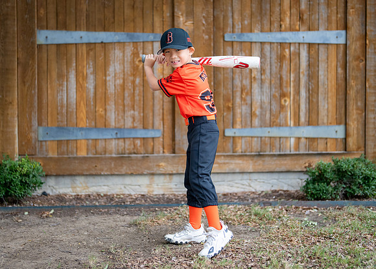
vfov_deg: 20.9
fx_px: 727
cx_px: 179
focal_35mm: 68
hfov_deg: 29.0
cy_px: 106
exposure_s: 1/640
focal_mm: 50
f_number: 1.2
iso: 500
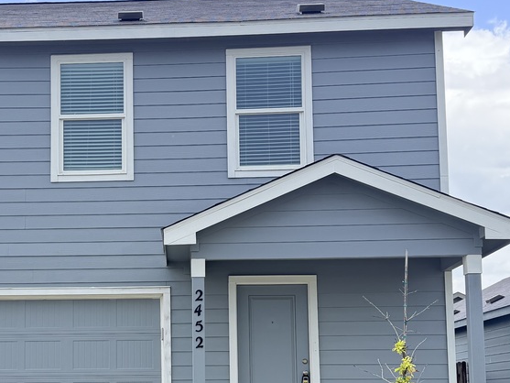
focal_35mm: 62
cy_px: 293
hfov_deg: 30.6
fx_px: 914
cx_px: 125
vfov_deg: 23.4
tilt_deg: +7.7
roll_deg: +0.7
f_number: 1.78
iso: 100
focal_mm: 6.76
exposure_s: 1/1091
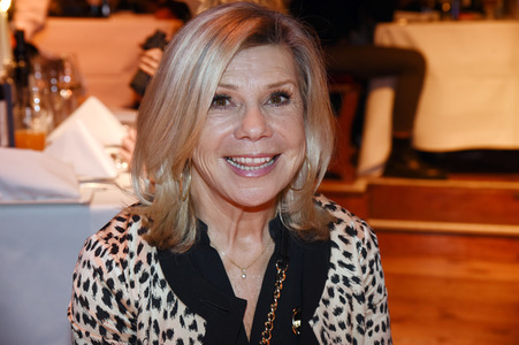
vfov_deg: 17.5
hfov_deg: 26.0
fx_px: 1124
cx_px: 260
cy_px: 172
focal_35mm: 78
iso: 2000
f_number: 6.3
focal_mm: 78
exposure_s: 1/60
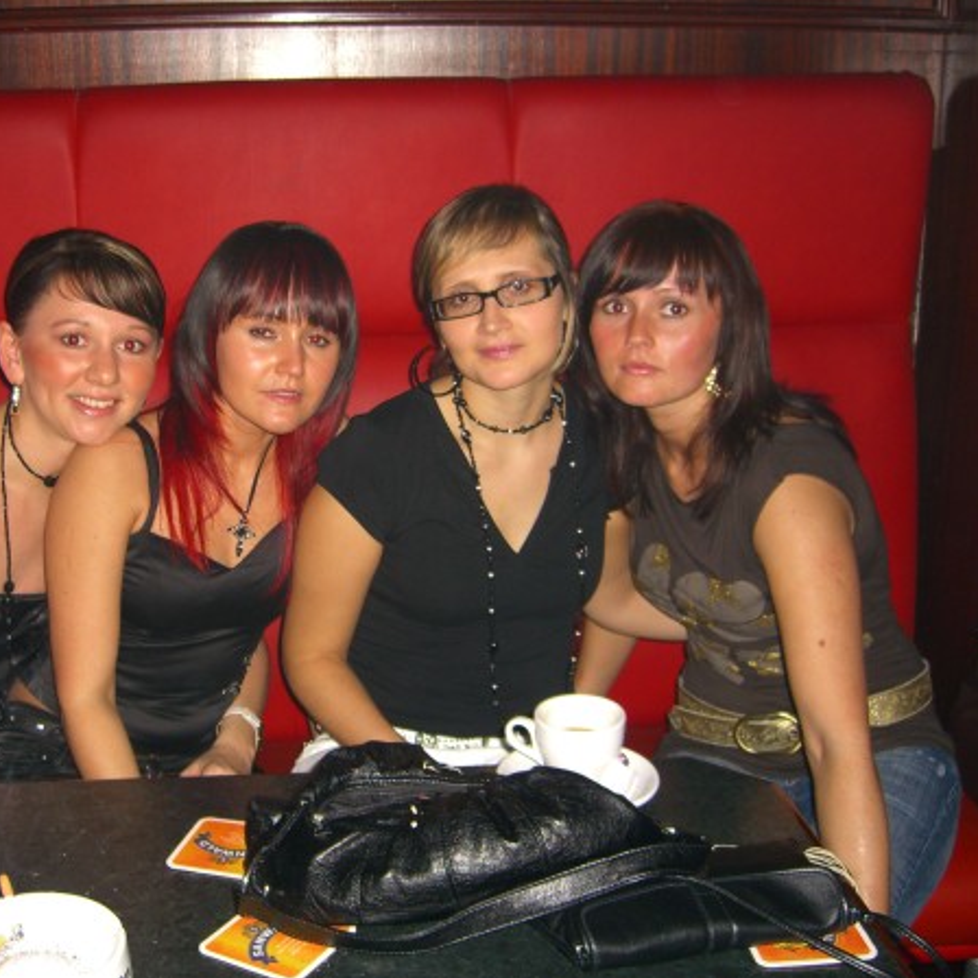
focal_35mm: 45
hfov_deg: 37.2
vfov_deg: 37.6
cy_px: 489
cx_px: 330
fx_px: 1438
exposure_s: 1/60
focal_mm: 7.9
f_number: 2.8
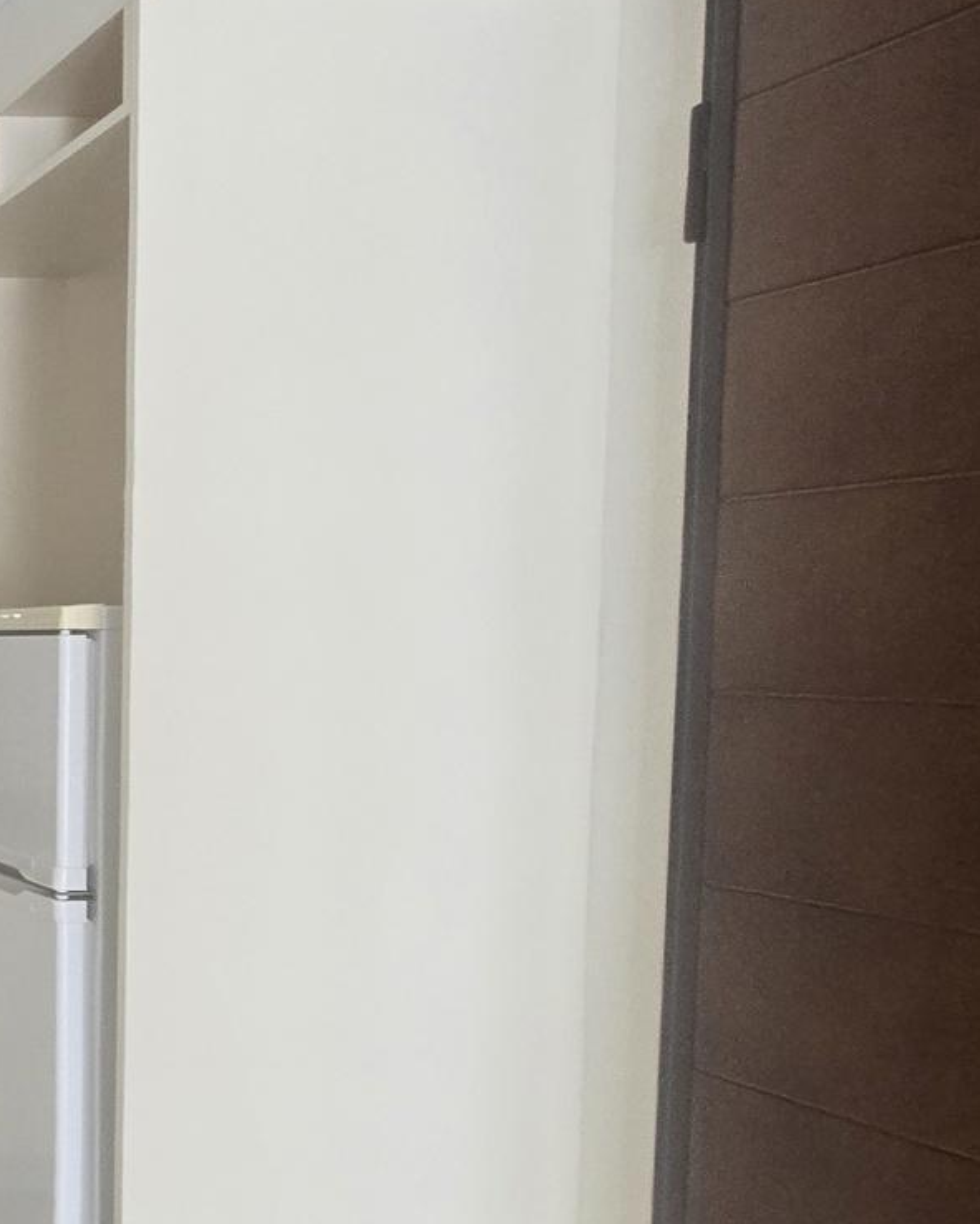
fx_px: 1196
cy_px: 750
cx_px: -541
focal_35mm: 33
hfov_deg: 27.5
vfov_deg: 53.7
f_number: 2.2
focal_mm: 2.2
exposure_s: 1/100
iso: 200
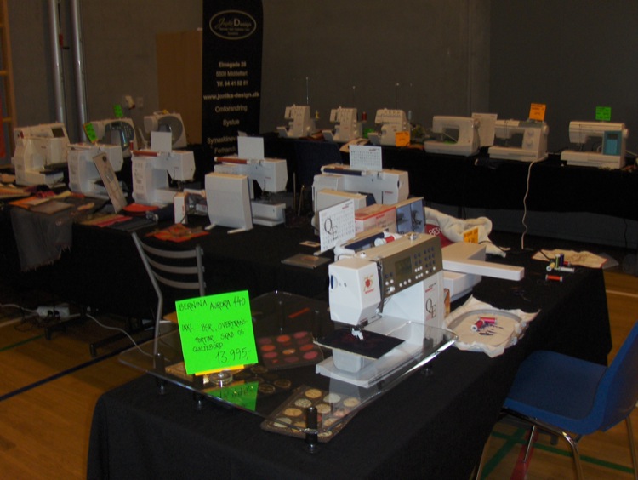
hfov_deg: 45.7
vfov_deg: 35.2
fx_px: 756
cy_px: 240
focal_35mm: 41
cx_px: 319
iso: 100
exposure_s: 1/60
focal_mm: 6.5
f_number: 3.5
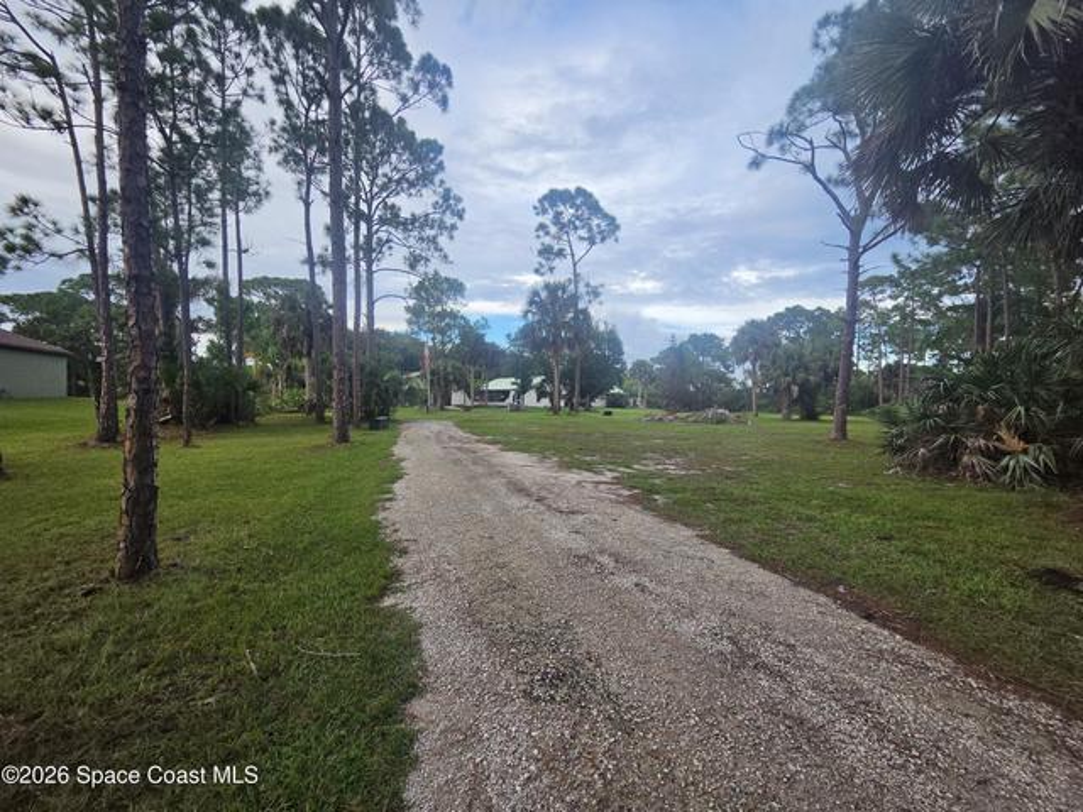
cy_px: 406
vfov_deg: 89.9
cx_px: 542
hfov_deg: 106.2
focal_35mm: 13
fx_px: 407
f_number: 2.2
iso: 100
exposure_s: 1/508
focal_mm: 2.2
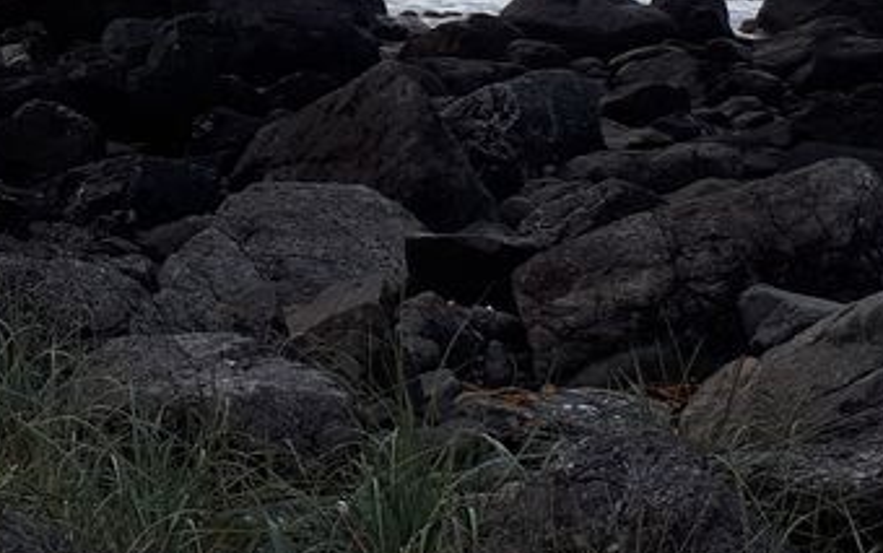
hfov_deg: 19.5
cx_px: -140
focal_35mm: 101
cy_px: 16
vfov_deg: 12.8
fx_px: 2432
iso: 40
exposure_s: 1/517
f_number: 1.9
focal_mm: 3.6
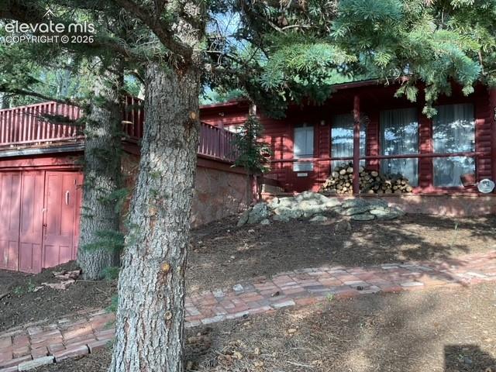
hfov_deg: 61.7
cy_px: 186
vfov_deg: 48.2
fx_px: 416
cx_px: 248
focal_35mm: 29
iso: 32
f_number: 1.8
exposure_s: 1/120
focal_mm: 3
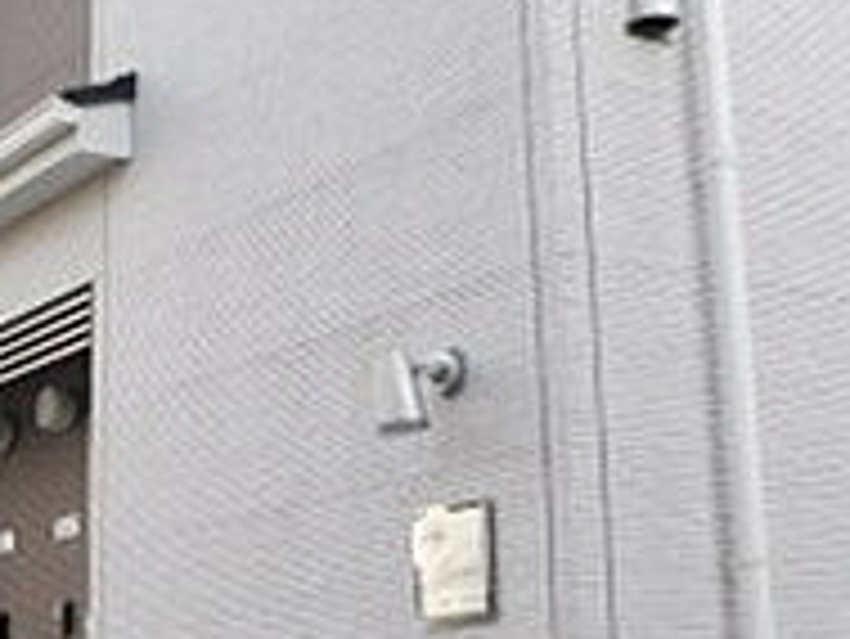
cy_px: 297
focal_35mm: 78
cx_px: -76
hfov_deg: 23.5
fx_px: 1917
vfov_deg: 18.9
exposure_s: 1/320
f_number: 3
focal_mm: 4
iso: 125
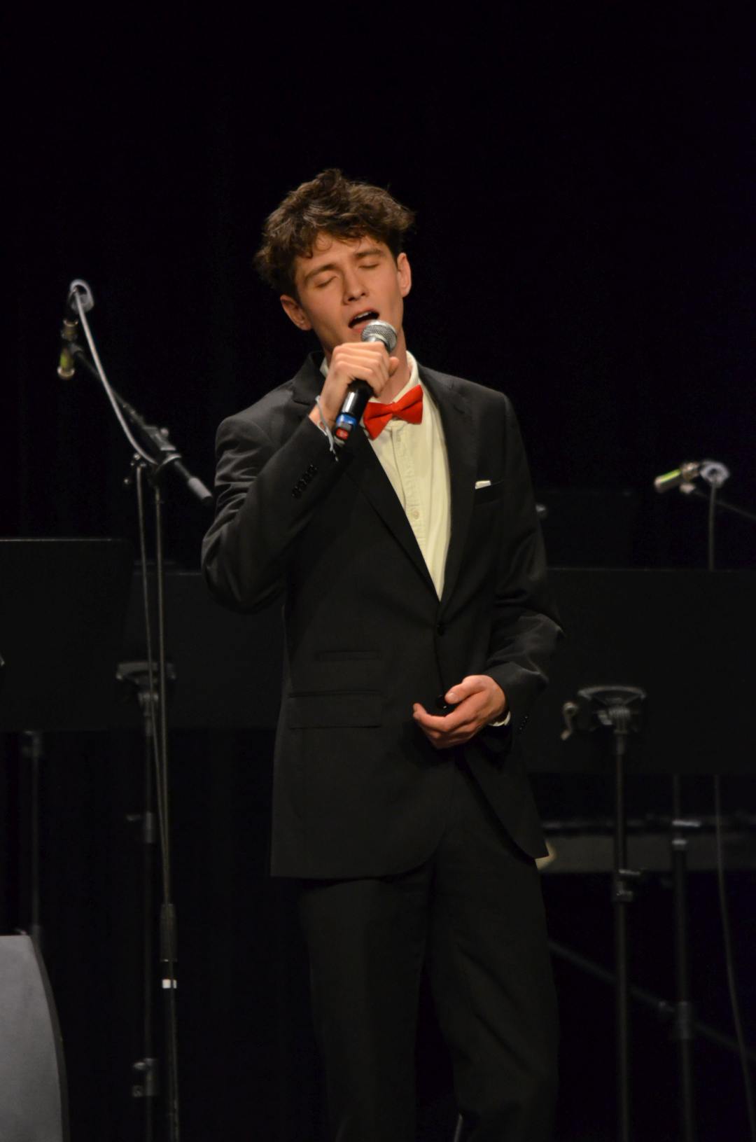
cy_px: 571
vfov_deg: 4.6
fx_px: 14241
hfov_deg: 3.0
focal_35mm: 450
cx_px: 378
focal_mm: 300
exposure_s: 1/125
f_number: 5.6
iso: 2500
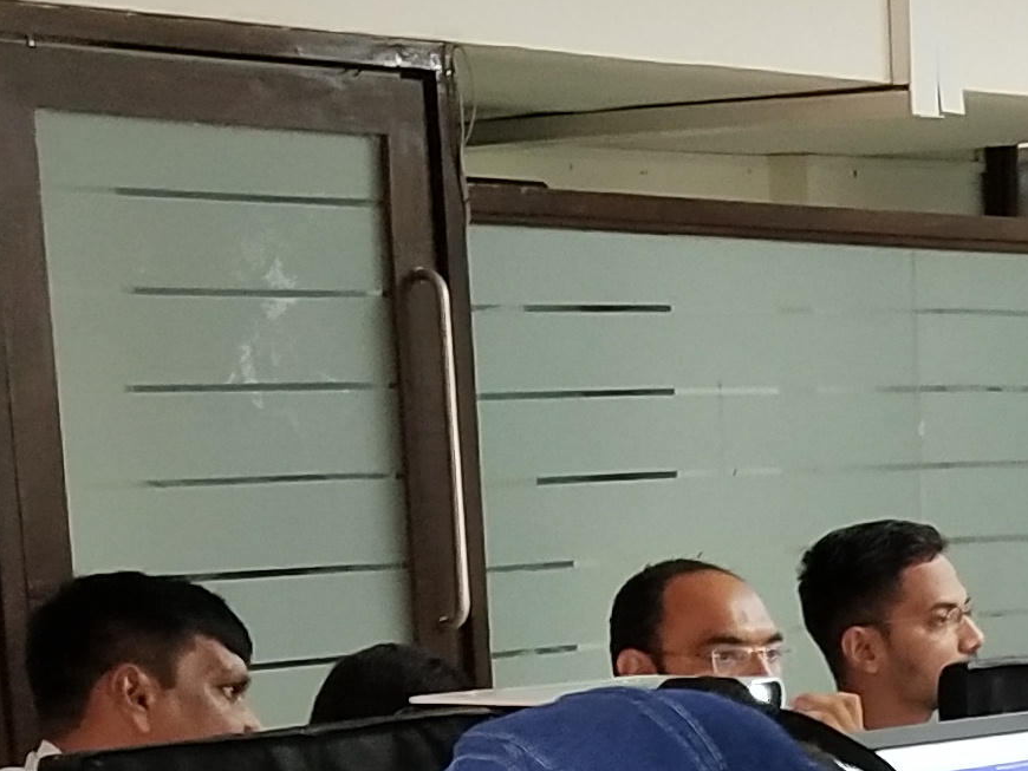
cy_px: 1253
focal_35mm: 139
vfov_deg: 10.2
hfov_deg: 13.7
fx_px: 4129
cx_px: 1300
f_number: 1.8
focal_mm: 3.95
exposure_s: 1/33.3
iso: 373
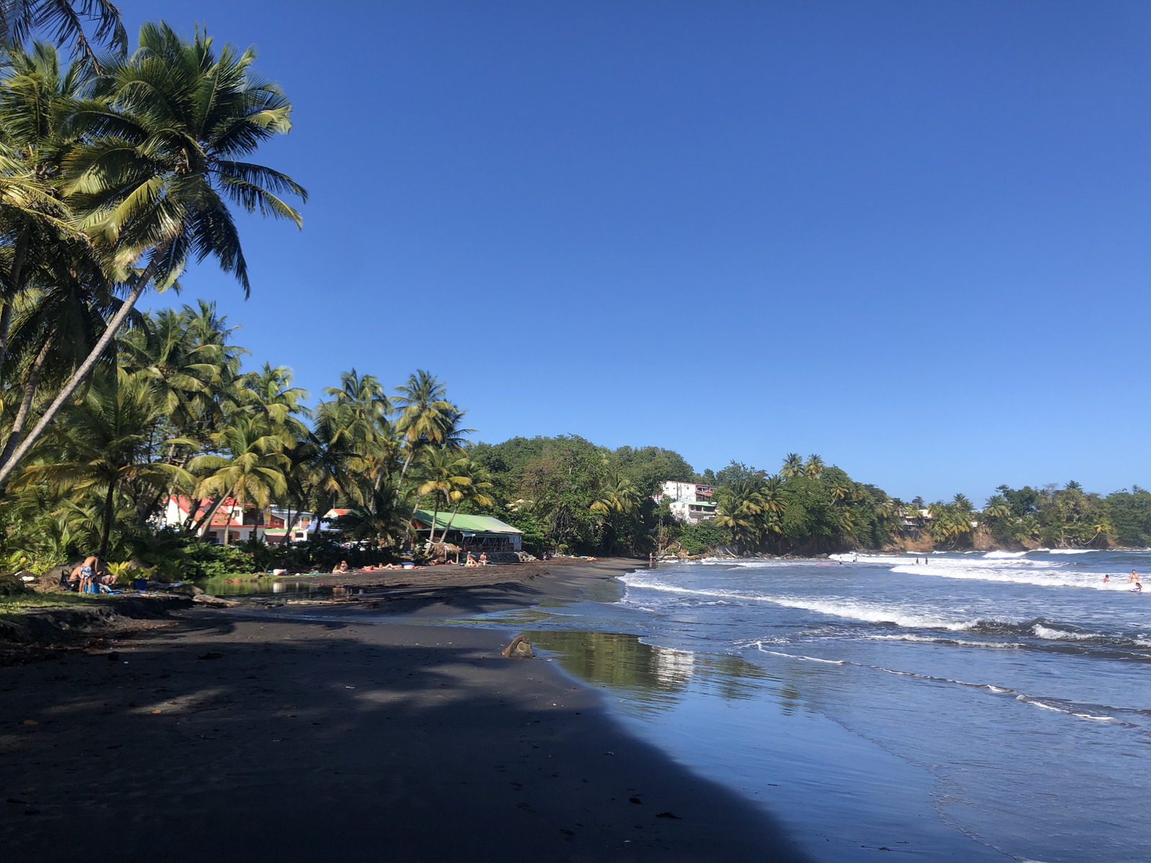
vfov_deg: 49.7
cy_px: 432
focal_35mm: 28
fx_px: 931
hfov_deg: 63.4
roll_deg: +1.8
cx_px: 576
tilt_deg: +8.0
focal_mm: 4
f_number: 1.8
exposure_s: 1/1919
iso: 20
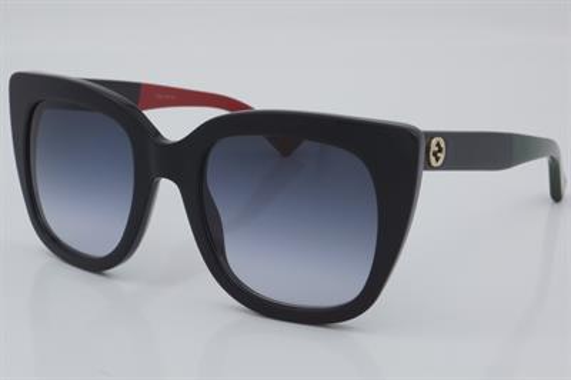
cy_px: 190
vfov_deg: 18.2
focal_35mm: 75
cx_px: 286
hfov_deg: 27.0
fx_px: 1189
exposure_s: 1/4
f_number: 32
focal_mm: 50
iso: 100
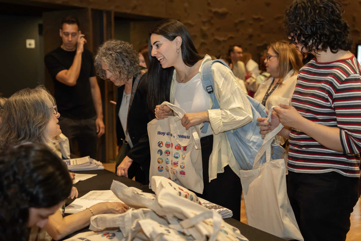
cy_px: 120
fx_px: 510
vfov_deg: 26.5
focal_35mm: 51
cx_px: 180
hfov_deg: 39.0
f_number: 2.8
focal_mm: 50.9
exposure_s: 1/100
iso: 2000
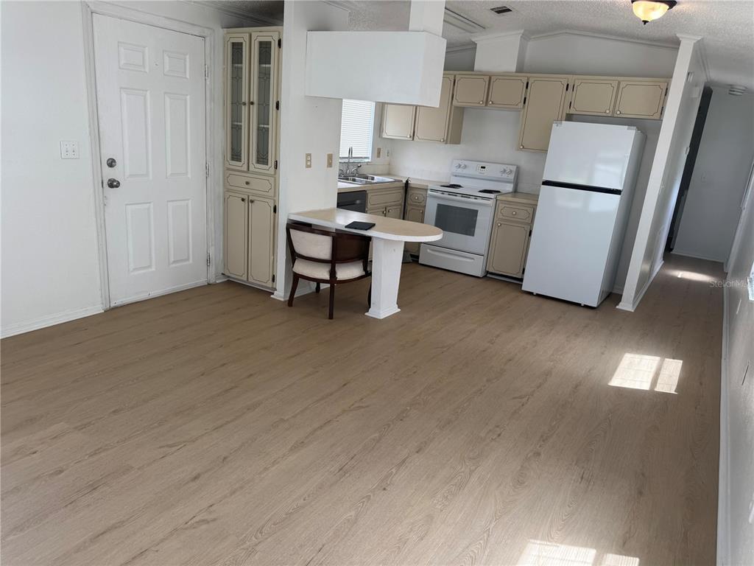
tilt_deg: -17.3
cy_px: 283
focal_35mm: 24
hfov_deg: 71.6
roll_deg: -5.2
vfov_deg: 56.8
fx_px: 523
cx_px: 377
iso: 80
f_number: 1.78
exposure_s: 1/297
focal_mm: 6.76
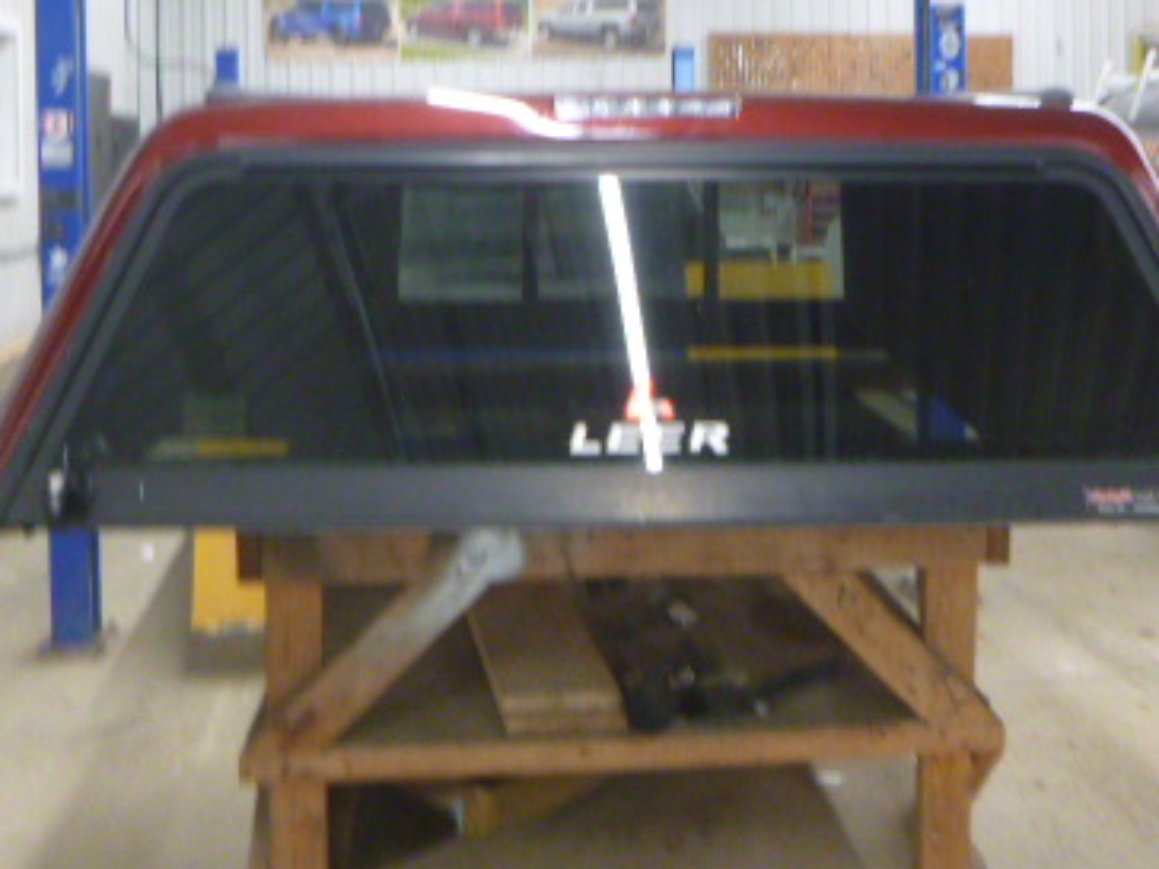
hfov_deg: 42.9
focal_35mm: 44
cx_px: 637
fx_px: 1473
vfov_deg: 32.1
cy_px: 197
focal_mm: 4.5
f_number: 3.9
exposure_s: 1/20
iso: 400
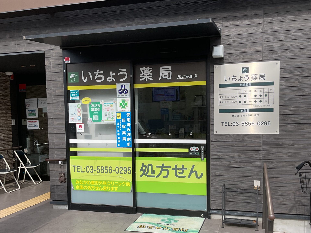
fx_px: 261
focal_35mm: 29
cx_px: 156
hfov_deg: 61.6
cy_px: 116
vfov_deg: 48.3
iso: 16
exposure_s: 1/657
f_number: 1.8
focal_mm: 3
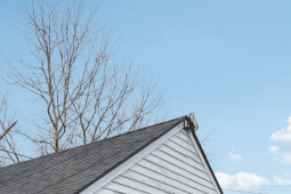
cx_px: 23
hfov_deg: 35.1
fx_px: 428
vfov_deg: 22.7
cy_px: 254
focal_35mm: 53
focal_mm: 18
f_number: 8
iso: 100
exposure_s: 1/400
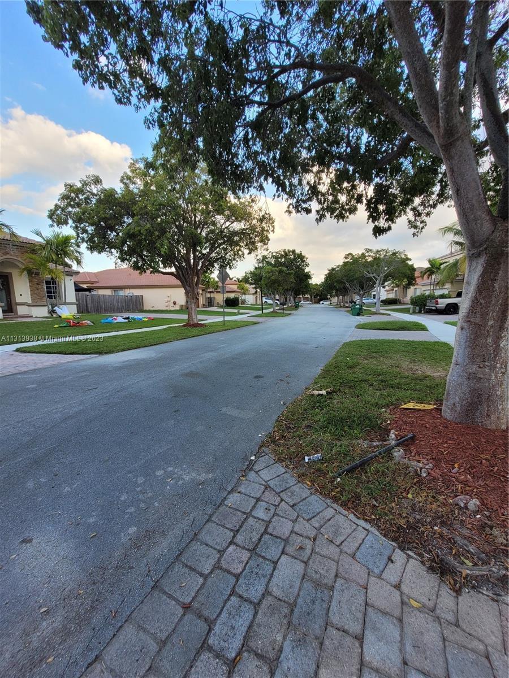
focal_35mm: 13
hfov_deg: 89.9
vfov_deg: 106.2
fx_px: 255
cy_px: 339
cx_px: 254
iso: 40
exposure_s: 1/217
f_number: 2.2
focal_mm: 1.74
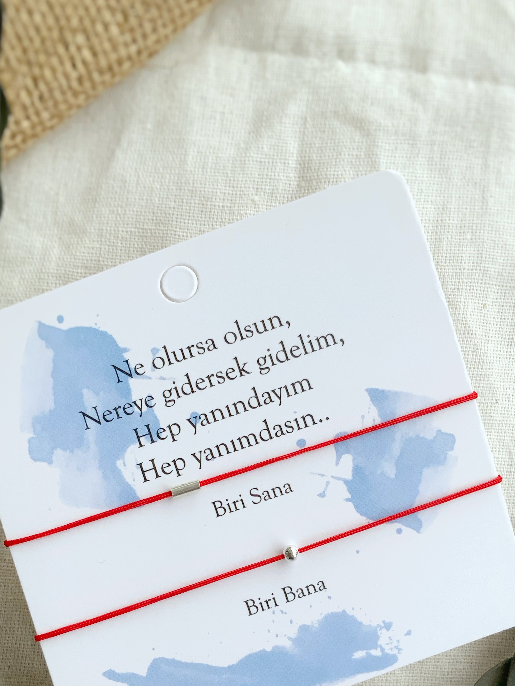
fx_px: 893
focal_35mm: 45
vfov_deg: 41.1
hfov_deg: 32.2
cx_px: 251
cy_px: 500
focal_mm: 3
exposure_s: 1/215
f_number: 1.8
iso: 16
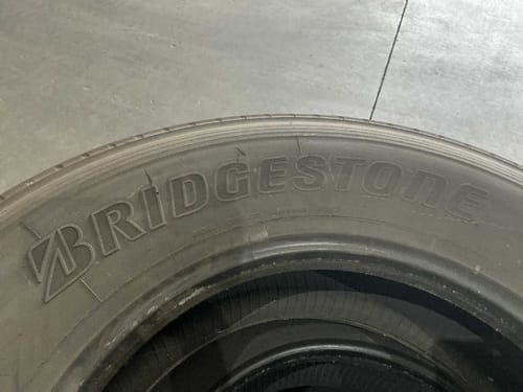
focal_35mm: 28
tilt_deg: -48.9
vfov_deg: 49.7
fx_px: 423
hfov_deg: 63.4
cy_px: 196
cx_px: 262
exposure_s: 1/48
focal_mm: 3
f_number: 1.8
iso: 320
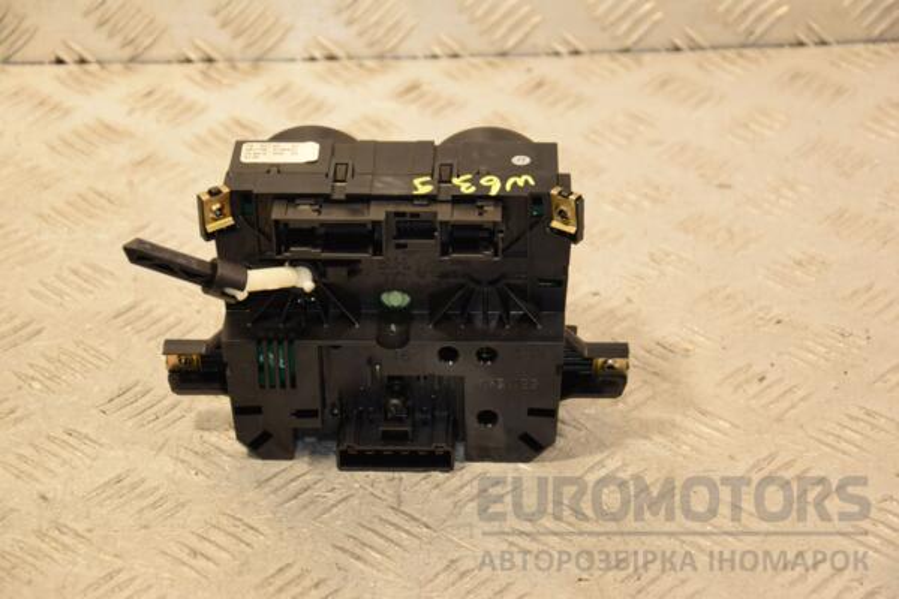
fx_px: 2472
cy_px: 300
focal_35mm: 99
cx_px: 450
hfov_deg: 20.6
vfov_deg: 13.8
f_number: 5.3
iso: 800
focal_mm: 66
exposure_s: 1/125
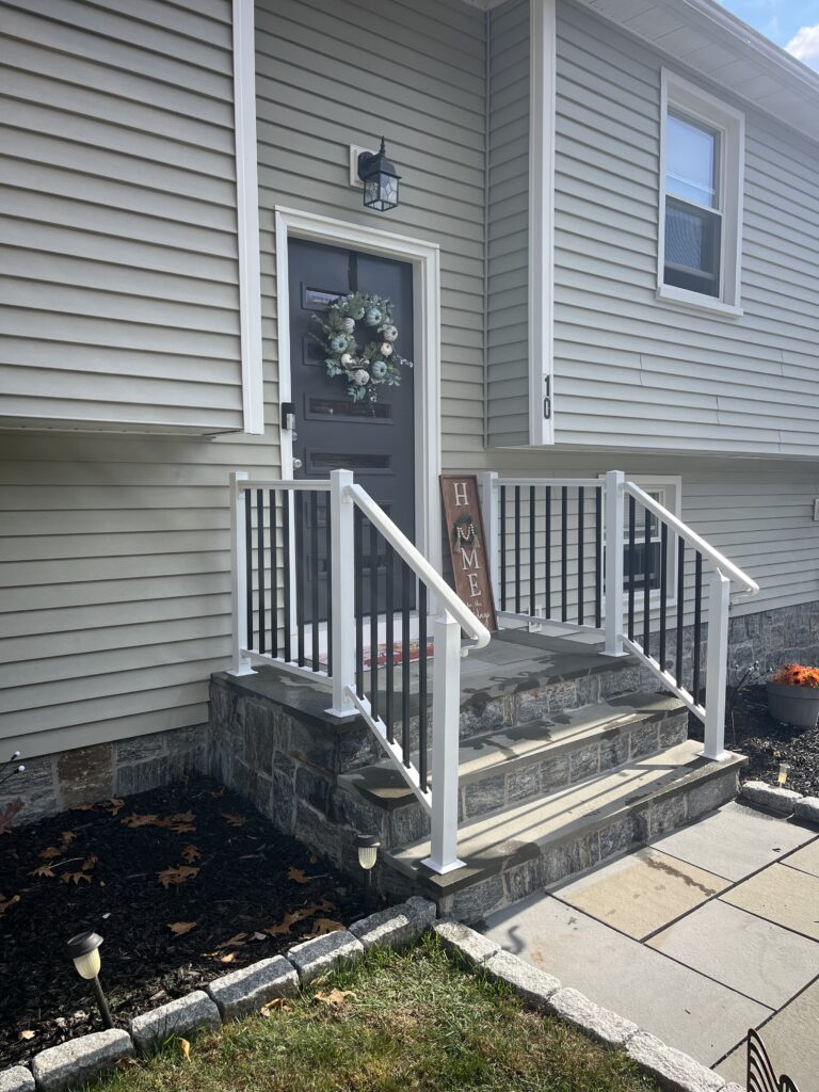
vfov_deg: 67.3
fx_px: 820
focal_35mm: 26
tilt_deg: -3.8
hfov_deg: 53.1
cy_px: 546
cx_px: 410
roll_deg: +1.6
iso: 50
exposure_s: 1/2062
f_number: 1.6
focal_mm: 5.1
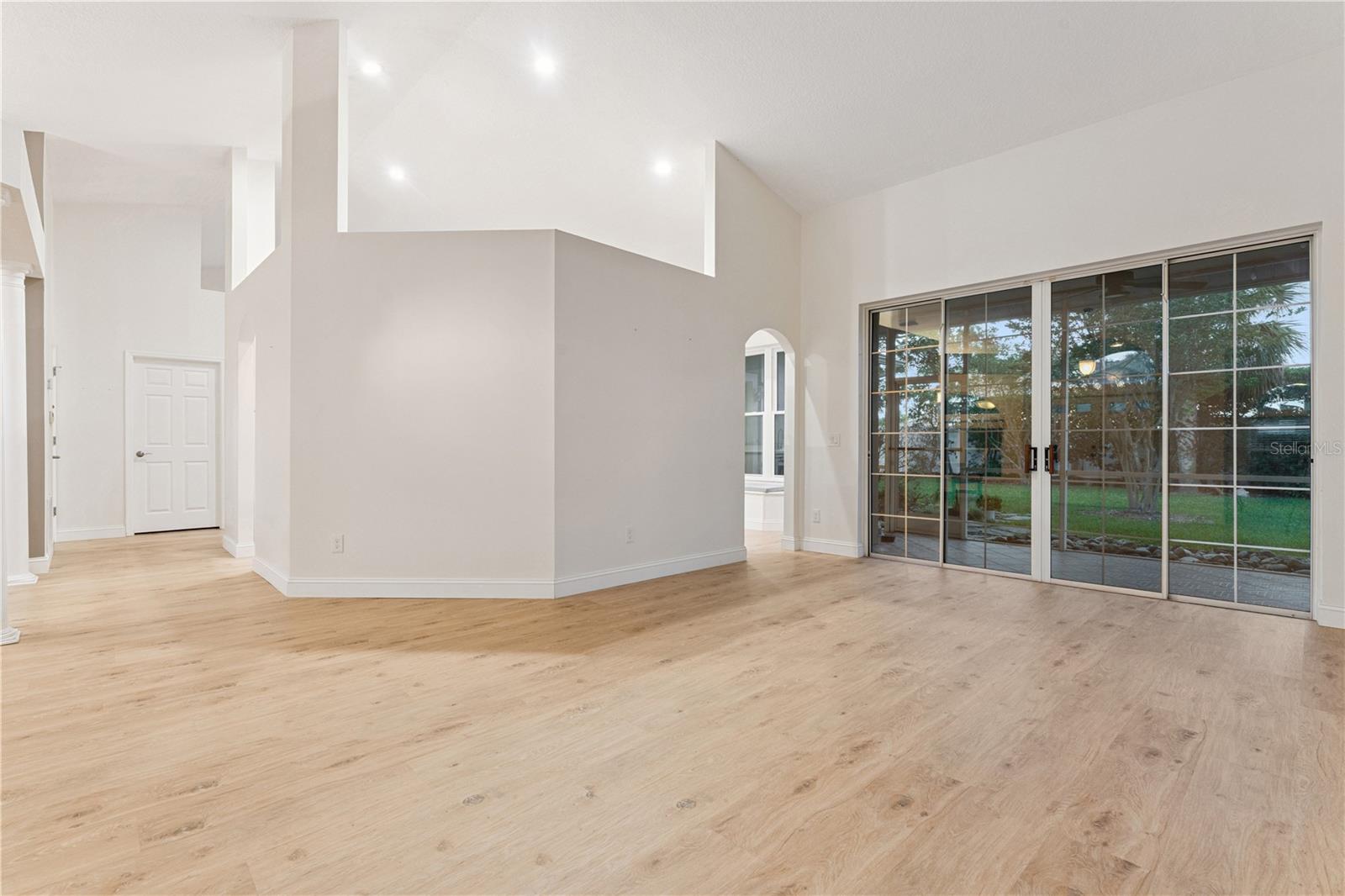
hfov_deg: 96.0
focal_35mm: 16
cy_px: 448
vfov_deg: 73.0
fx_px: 605
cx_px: 672
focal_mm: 16.2
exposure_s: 1/4
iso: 800
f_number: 10
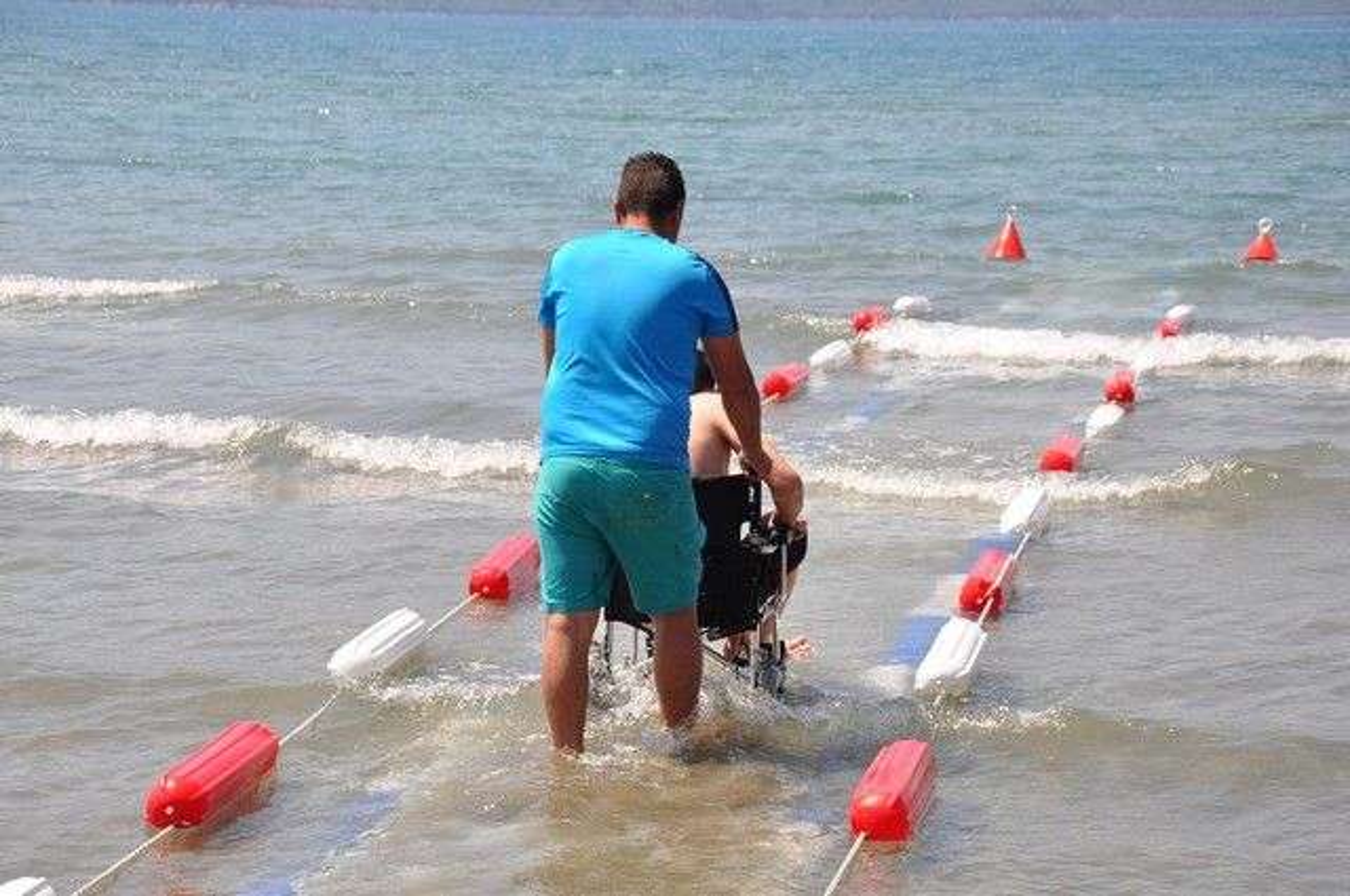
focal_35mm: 112
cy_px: 448
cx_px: 675
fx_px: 4213
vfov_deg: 12.1
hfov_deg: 18.2
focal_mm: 75
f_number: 10
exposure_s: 1/400
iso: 200
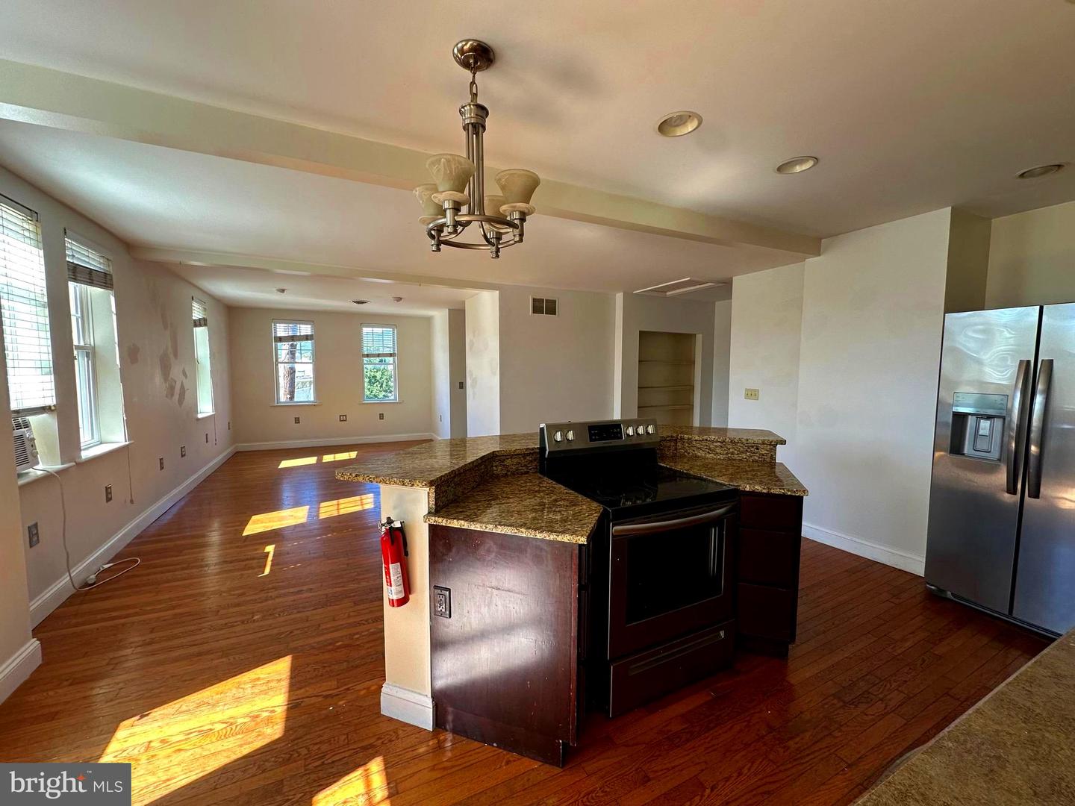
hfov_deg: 102.1
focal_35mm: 14
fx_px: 435
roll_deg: +0.4
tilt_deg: -4.7
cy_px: 403
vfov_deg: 85.7
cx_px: 538
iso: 64
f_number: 2.2
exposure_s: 1/99
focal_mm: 2.22
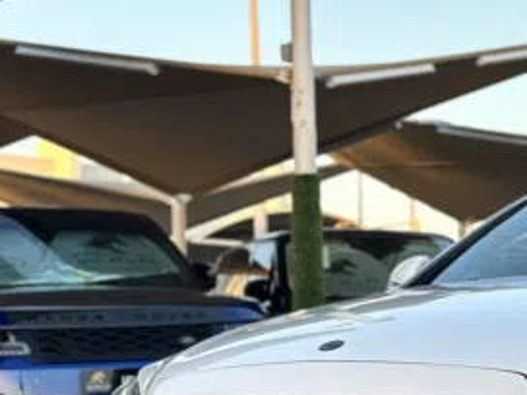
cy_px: 261
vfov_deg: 13.1
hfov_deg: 16.8
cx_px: 589
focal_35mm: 113
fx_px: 1720
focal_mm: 6.76
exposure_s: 1/420
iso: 64
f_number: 1.78
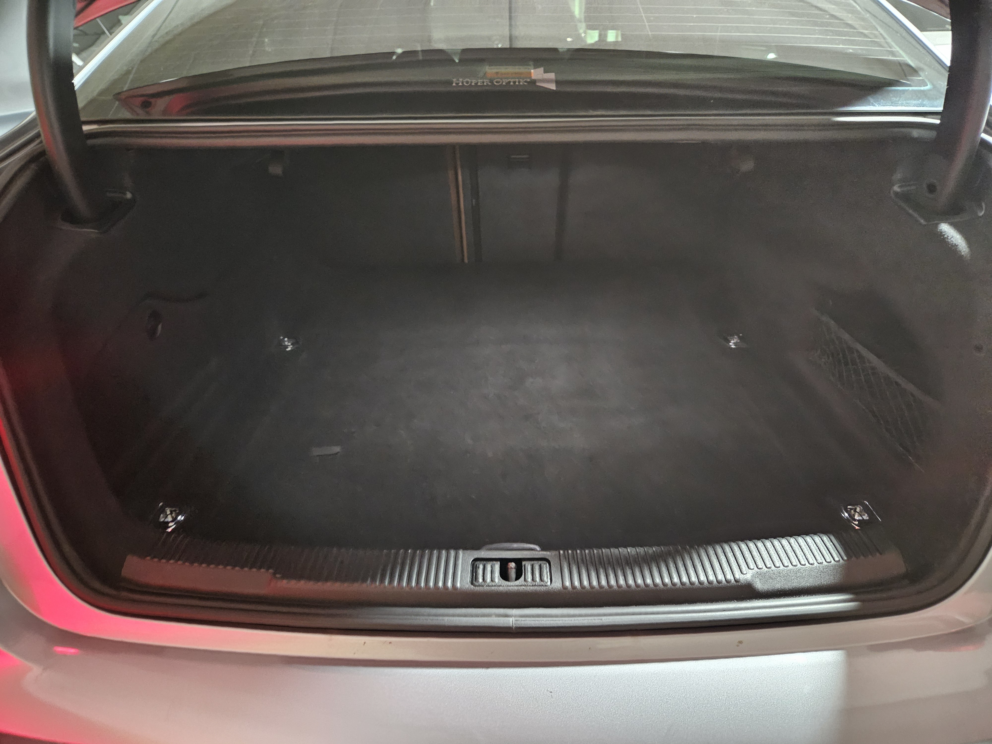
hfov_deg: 73.9
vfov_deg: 58.9
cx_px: 496
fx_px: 659
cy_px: 372
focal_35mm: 23
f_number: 1.8
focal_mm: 5.4
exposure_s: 1/15
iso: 2000
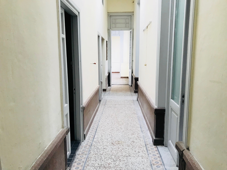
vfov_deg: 49.7
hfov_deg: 63.4
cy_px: 85
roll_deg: +0.1
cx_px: 114
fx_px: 184
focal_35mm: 28
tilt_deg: -9.6
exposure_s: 1/33
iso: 32
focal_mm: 3.99
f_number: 1.8
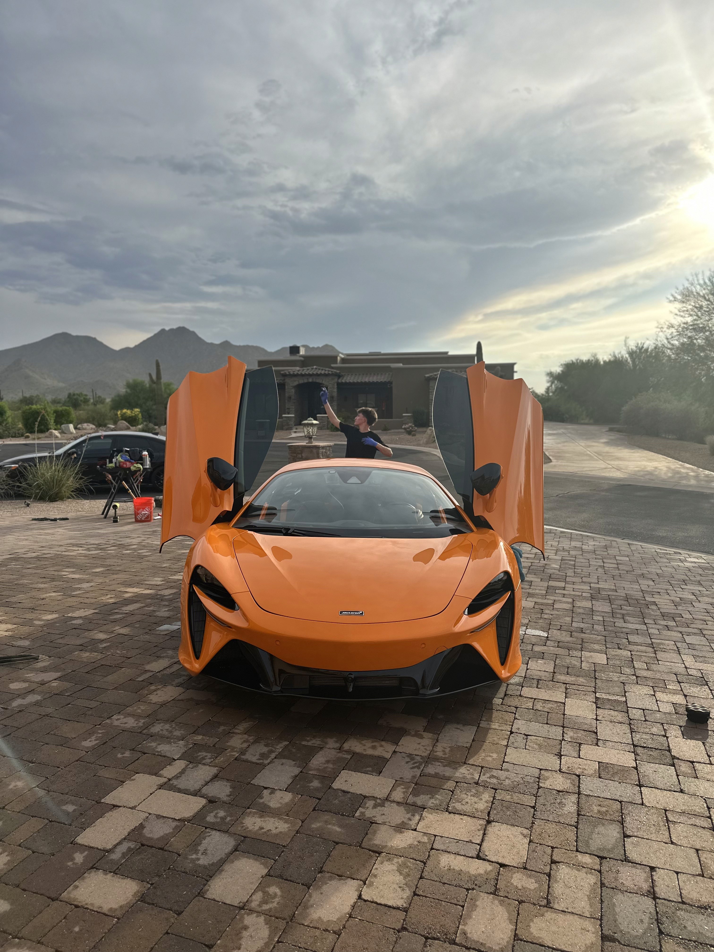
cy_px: 476
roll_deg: +0.3
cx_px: 357
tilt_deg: -5.8
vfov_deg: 71.6
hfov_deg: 56.8
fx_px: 660
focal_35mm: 24
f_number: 1.78
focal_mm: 6.86
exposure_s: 1/4762
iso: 80
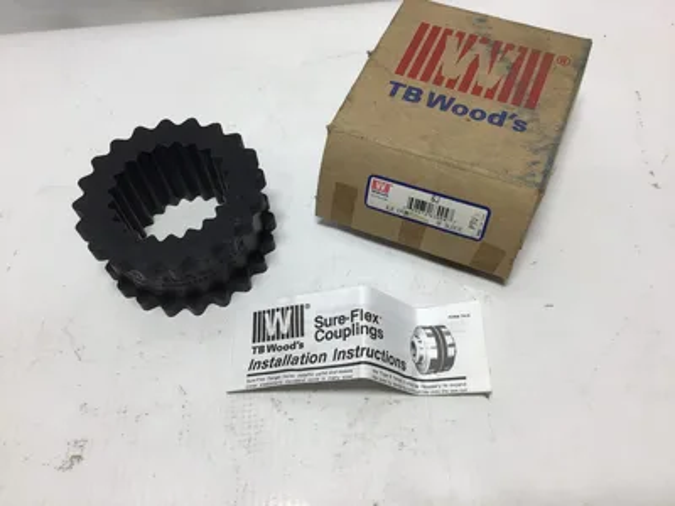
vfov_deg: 45.4
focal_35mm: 31
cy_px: 253
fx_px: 604
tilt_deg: -58.6
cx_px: 338
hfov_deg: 58.4
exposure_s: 1/173
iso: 25
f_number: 2.4
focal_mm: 3.3
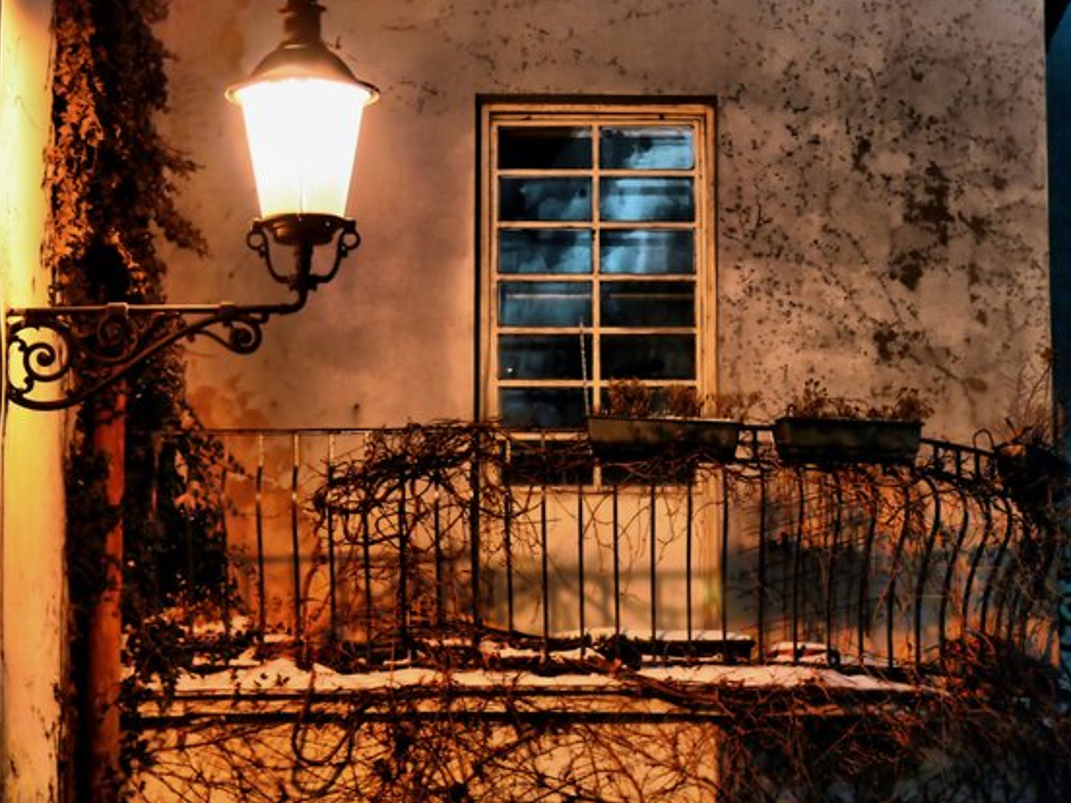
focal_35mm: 139
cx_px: 523
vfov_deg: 10.7
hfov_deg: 14.2
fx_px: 4301
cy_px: 367
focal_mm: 25.2
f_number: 3.6
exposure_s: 1/4
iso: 100
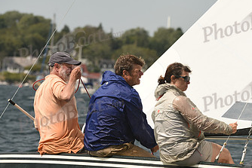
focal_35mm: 382
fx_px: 2675
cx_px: 164
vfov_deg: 3.6
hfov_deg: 5.4
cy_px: 142
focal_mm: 220
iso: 250
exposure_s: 1/1000
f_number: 6.3
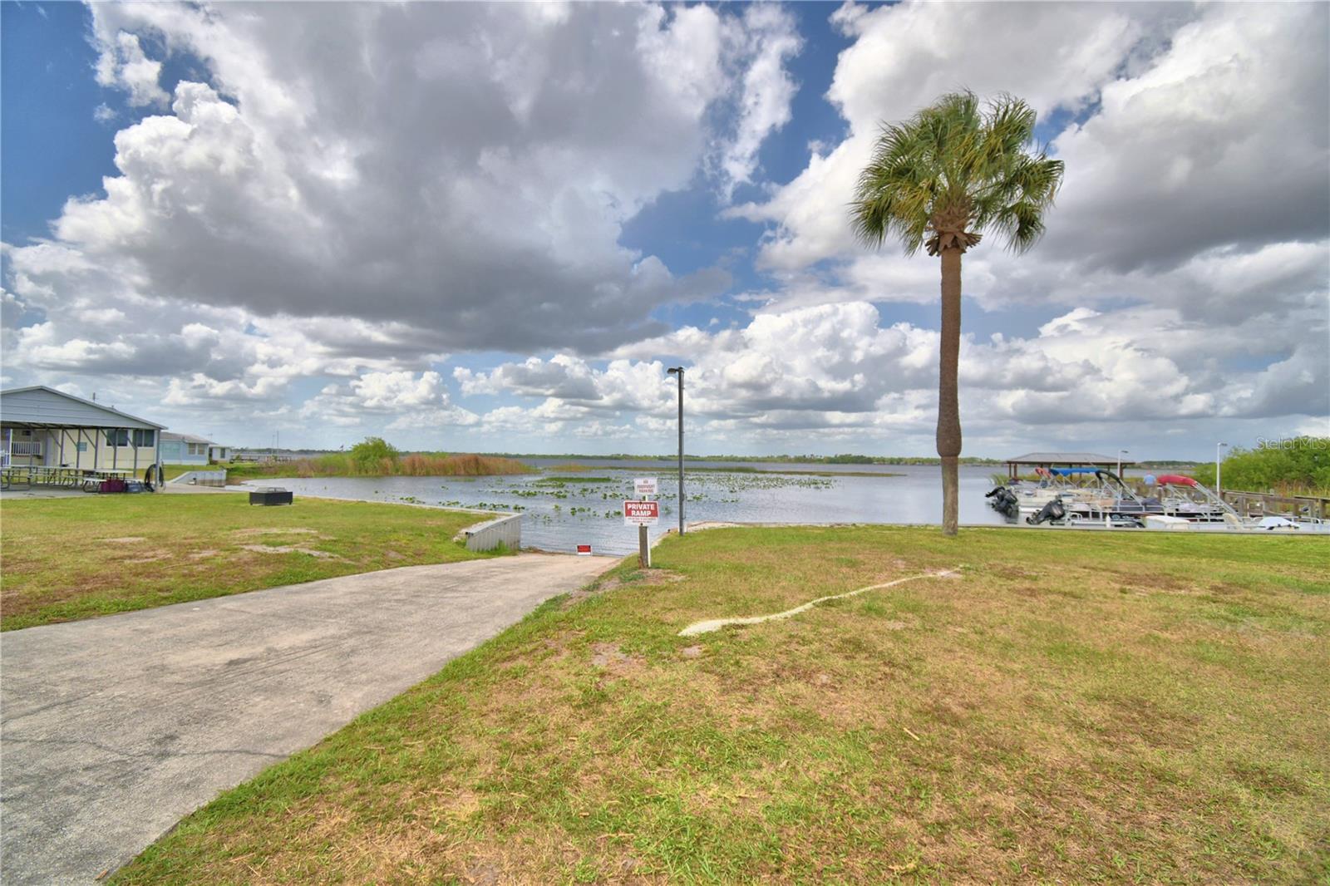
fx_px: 554
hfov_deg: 100.4
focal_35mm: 15
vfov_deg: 77.3
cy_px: 443
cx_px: 665
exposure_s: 1/1600
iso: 100
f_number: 4.5
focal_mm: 10
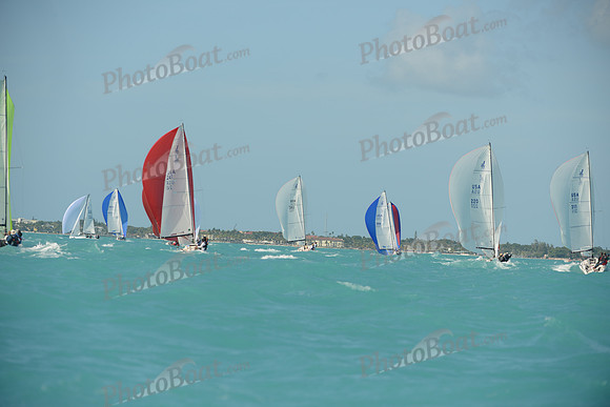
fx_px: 3390
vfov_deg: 6.9
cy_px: 204
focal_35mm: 200
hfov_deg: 10.3
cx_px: 305
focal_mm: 200
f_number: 4.5
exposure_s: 1/2000
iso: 200
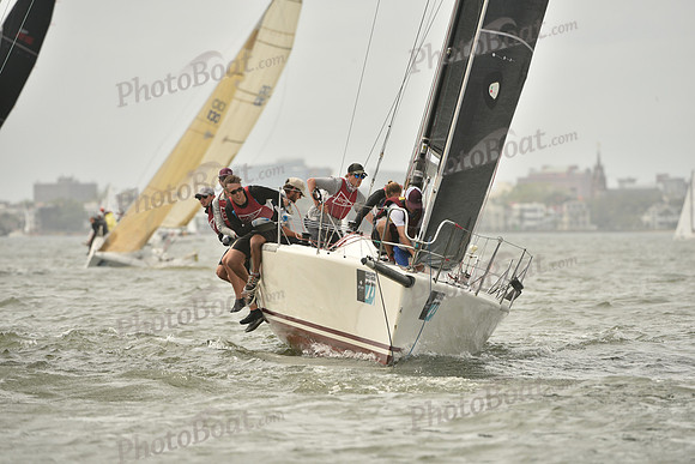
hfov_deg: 6.9
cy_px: 232
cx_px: 348
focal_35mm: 300
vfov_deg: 4.6
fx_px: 5793
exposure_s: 1/1250
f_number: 6.3
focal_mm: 300
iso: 320
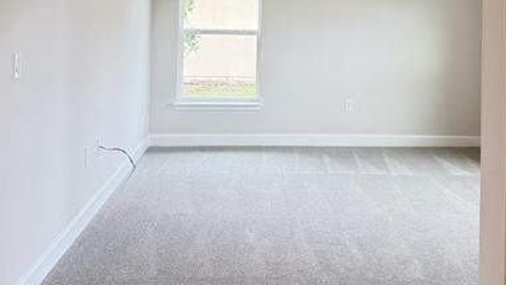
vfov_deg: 25.9
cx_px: 308
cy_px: 8
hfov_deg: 46.1
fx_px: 591
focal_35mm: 44
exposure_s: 1/120
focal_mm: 6.76
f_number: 1.78
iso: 250
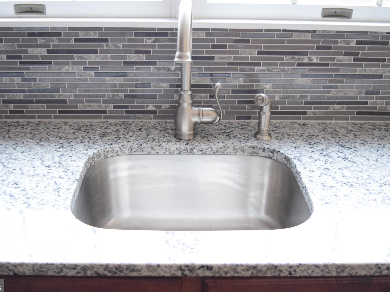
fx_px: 468
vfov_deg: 34.7
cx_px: 180
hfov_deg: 45.2
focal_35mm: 42
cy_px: 146
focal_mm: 25
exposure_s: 1/60
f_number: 4
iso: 1600
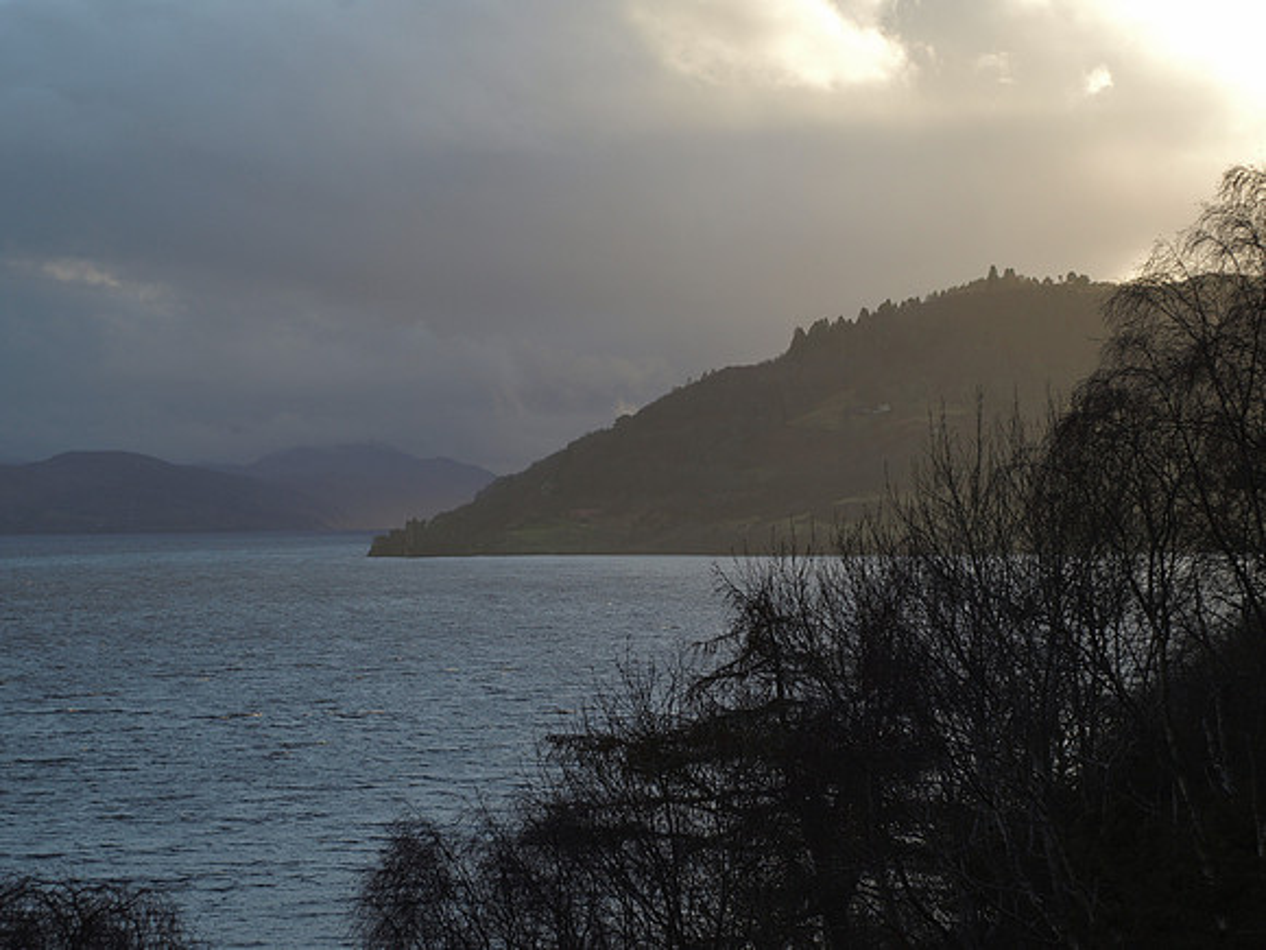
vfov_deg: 14.8
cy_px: 475
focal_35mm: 100
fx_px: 3657
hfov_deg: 19.6
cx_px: 633
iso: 100
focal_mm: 50
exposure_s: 1/640
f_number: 2.8
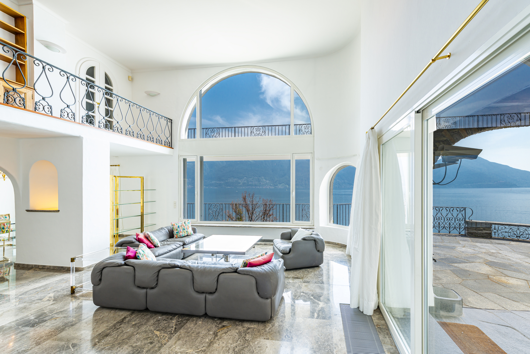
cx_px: 265
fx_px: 206
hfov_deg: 104.3
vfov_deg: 81.2
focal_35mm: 14
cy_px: 177
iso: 100
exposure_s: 1/10
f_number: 9
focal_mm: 14
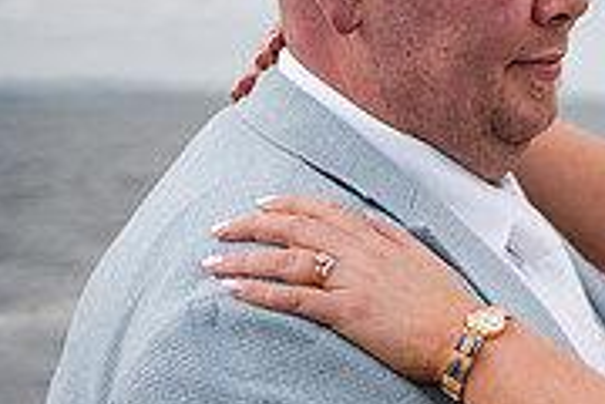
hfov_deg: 17.1
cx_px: 776
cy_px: 180
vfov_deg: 12.1
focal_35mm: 113
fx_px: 1899
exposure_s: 1/8000
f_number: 1.8
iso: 100
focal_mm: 35
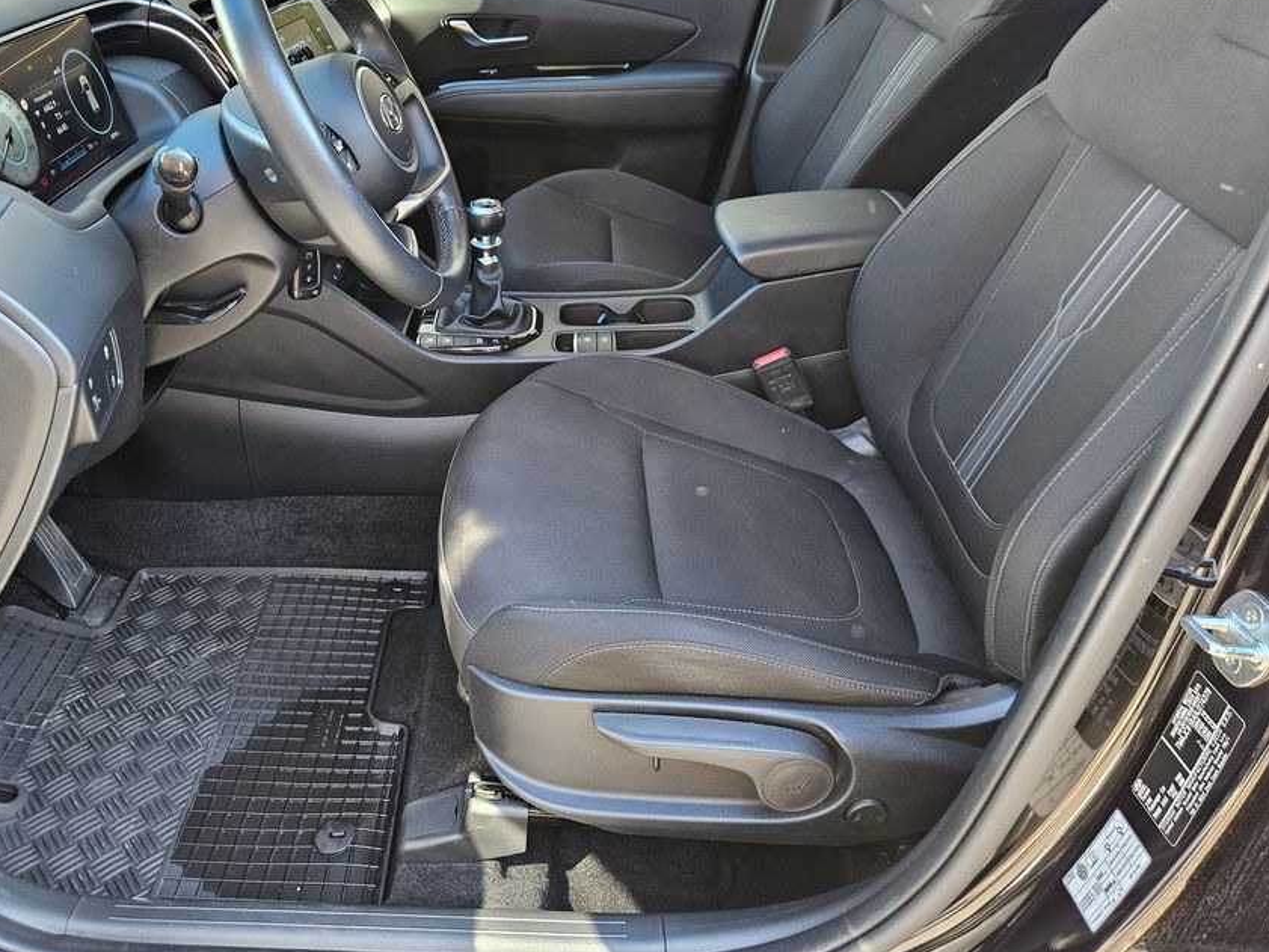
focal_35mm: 28
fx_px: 1027
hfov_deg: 63.2
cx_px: 549
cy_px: 388
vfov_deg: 49.5
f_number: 1.8
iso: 200
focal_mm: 5.4
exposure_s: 1/100
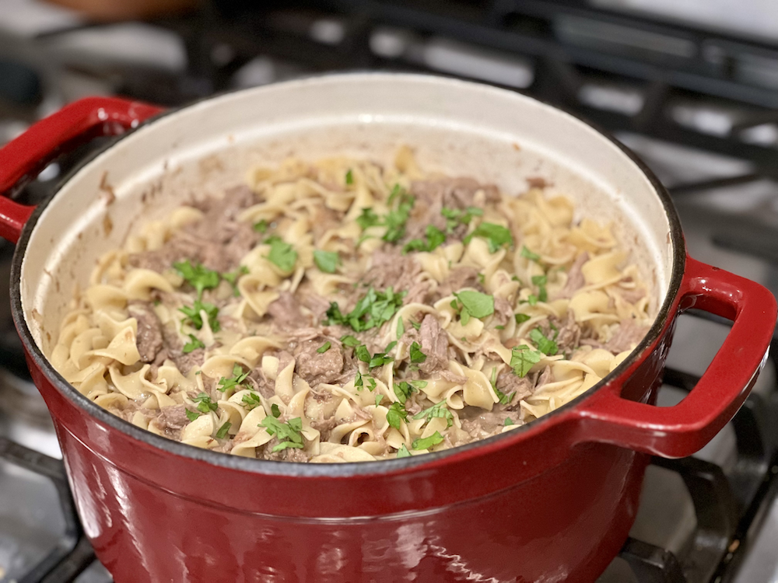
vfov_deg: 19.1
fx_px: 1731
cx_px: 389
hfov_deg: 25.3
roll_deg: +2.7
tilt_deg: -37.1
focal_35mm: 77
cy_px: 292
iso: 400
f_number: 2.8
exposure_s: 1/24
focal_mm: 9
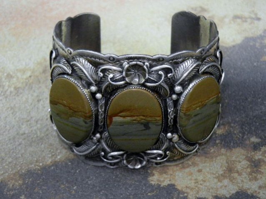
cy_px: 100
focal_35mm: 102
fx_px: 784
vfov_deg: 14.5
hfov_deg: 19.3
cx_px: 133
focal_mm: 18.3
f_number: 4.5
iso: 800
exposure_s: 1/30
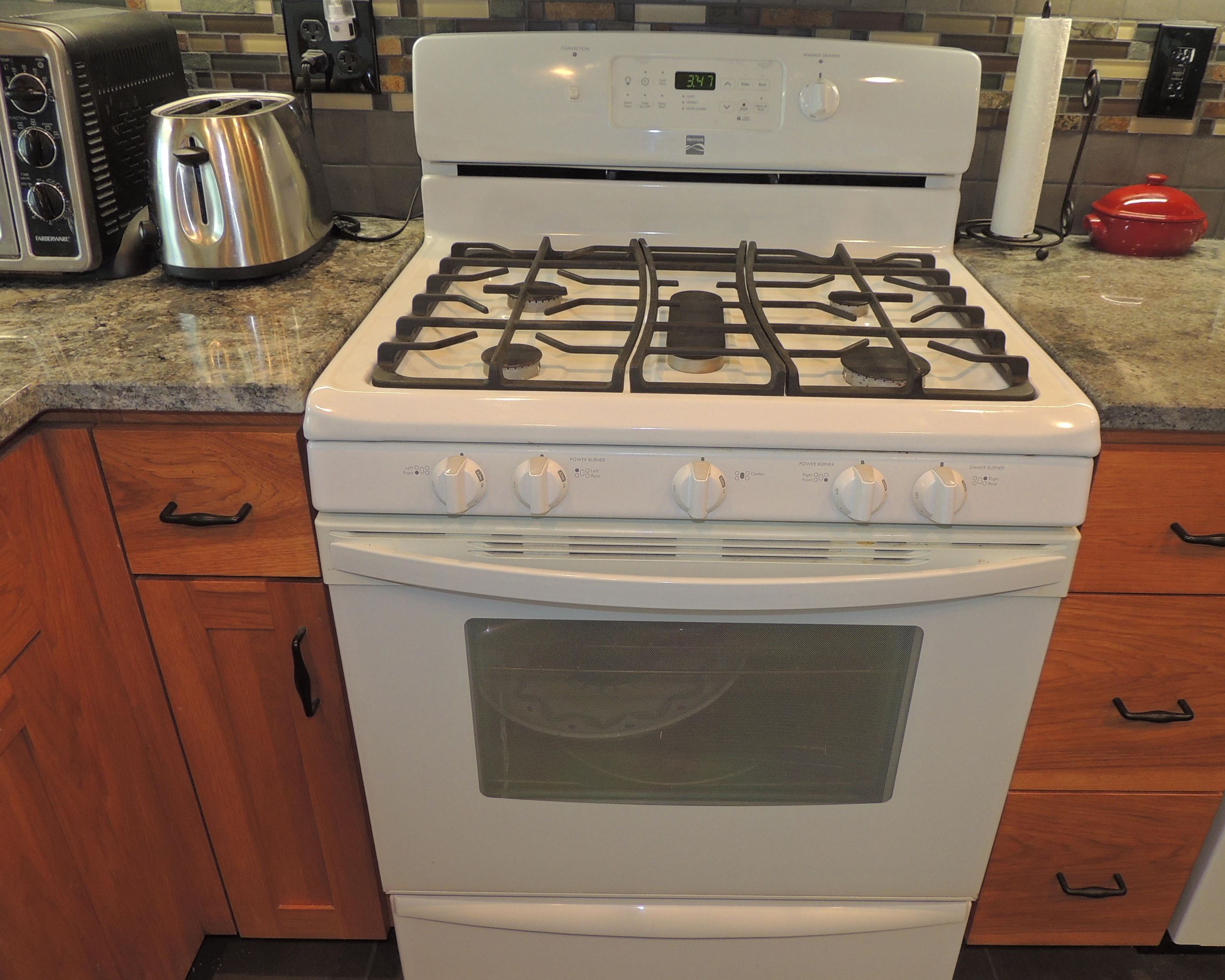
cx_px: 657
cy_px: 490
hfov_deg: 66.0
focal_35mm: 26
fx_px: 943
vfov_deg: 54.9
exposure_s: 1/40
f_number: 3
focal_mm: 4.3
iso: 180
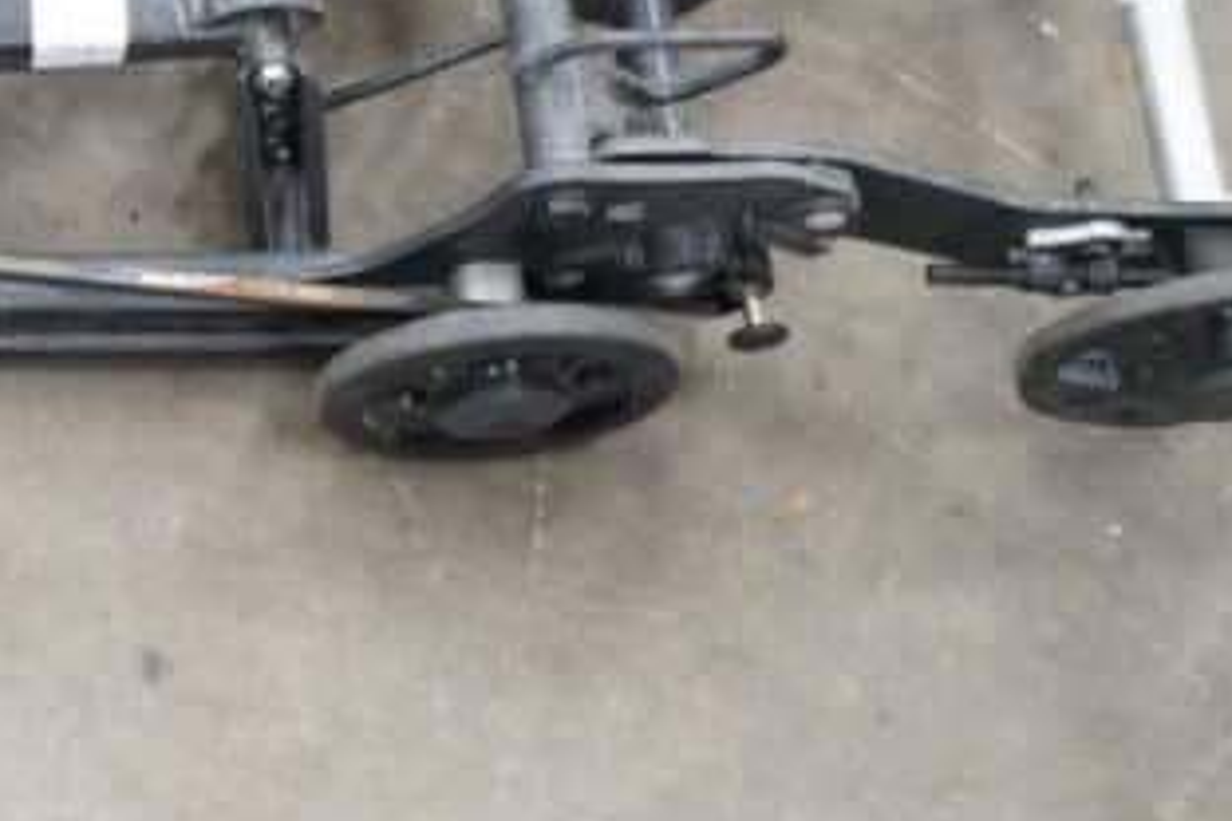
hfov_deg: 19.2
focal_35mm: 94
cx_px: -584
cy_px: 318
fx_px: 3204
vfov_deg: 14.6
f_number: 3.5
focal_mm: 19
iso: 1000
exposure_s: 1/60
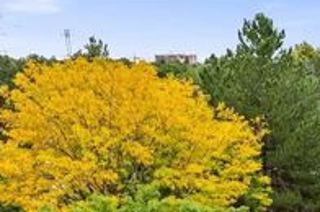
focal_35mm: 72
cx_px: 327
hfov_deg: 26.5
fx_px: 639
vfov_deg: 16.7
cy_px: 338
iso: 110
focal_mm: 8.38
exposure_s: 1/100
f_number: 2.8
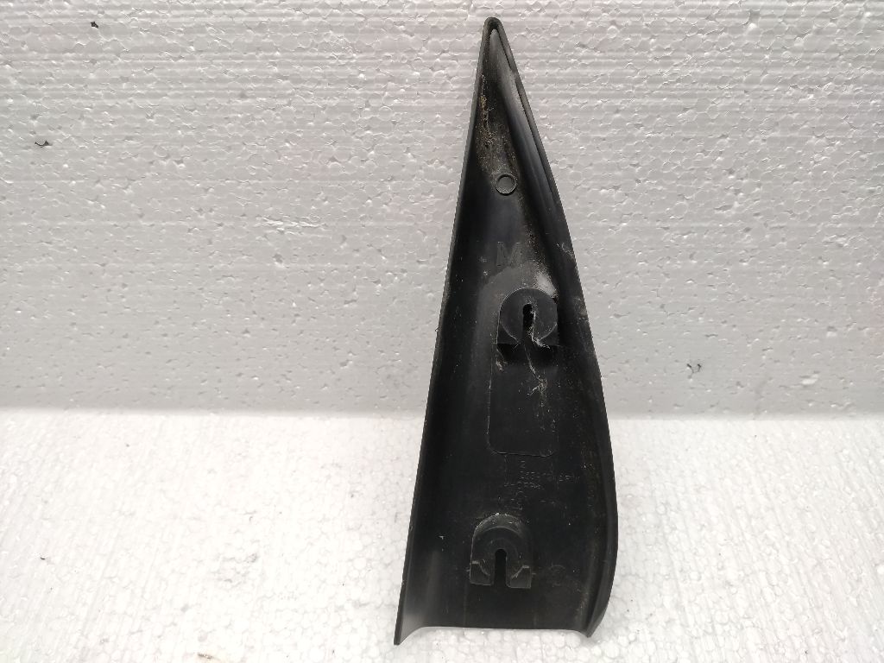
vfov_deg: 53.1
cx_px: 442
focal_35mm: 26
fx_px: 664
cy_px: 332
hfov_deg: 67.3
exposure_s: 1/40
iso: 207
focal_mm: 4.77
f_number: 1.75
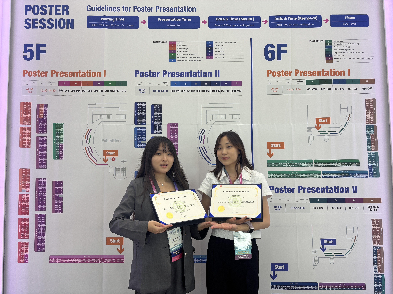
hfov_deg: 67.3
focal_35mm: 26
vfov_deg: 53.1
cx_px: 196
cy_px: 147
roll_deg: -0.1
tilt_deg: +2.6
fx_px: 295
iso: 50
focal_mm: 5.96
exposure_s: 1/120
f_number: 1.6
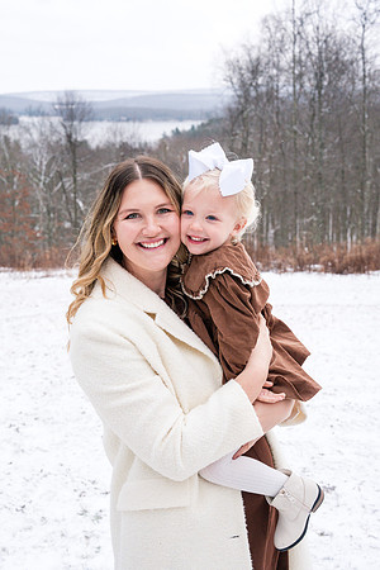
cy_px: 285
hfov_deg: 24.2
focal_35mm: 56
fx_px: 887
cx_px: 190
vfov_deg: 35.6
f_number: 8
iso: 1000
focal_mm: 56
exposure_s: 1/250
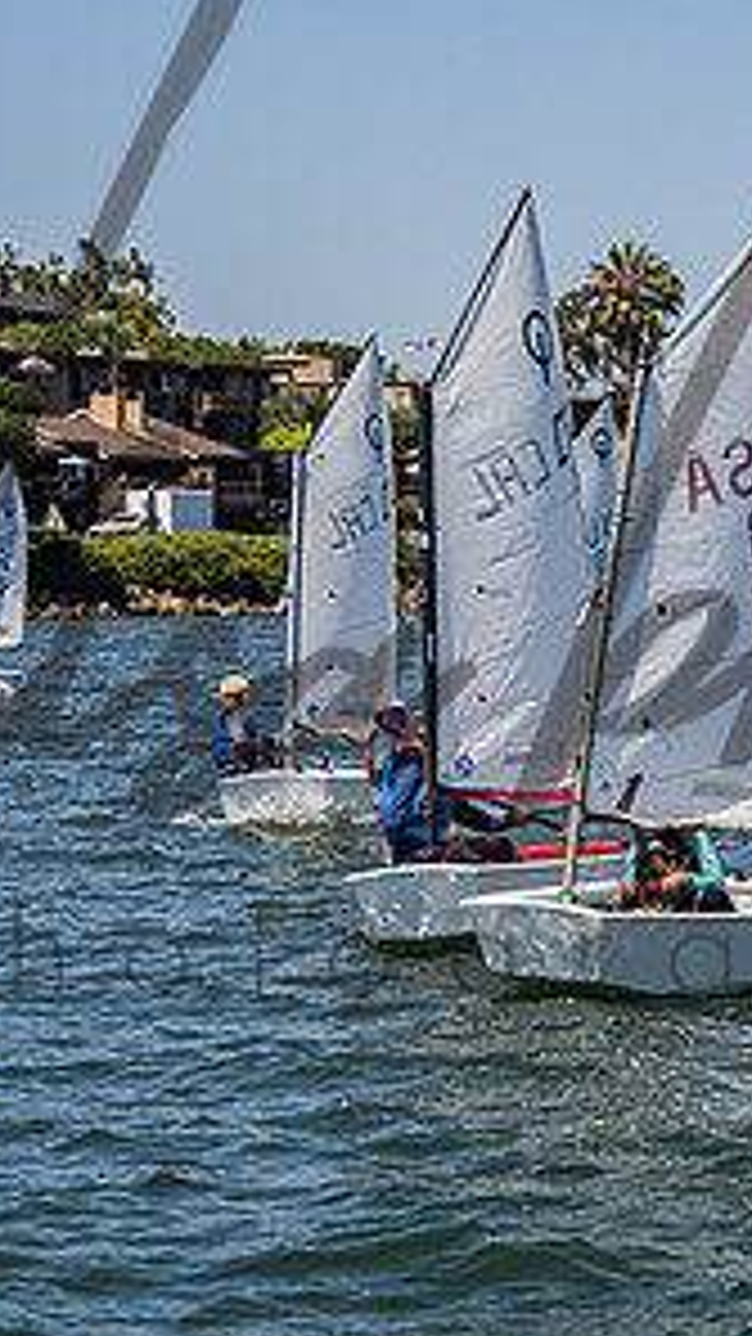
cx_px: 886
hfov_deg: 9.7
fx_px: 4361
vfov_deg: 17.4
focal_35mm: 123
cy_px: 604
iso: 250
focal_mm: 44
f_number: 5.3
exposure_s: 1/1000
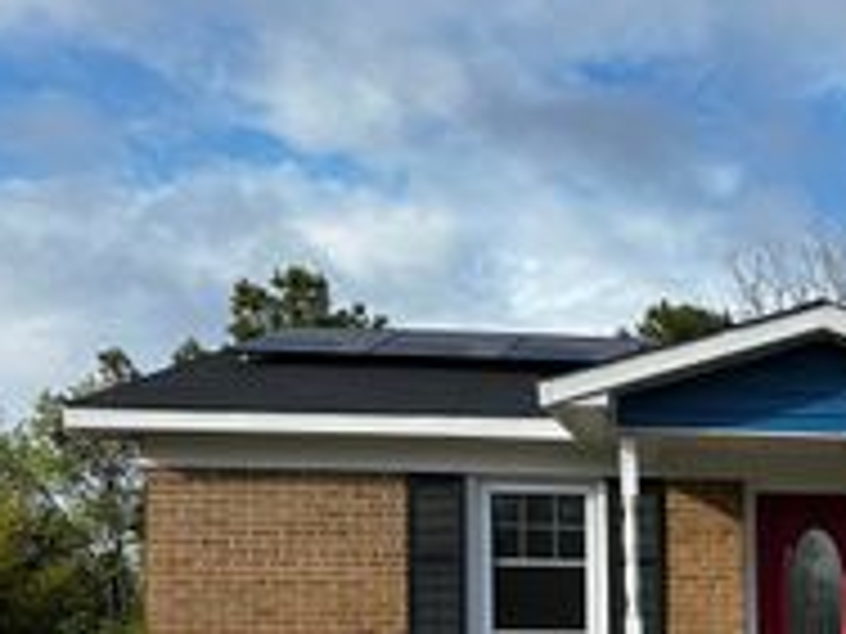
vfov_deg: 21.8
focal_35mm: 64
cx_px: 1030
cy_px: 690
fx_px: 1564
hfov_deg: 26.7
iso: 80
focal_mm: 6.86
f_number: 1.78
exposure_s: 1/2591
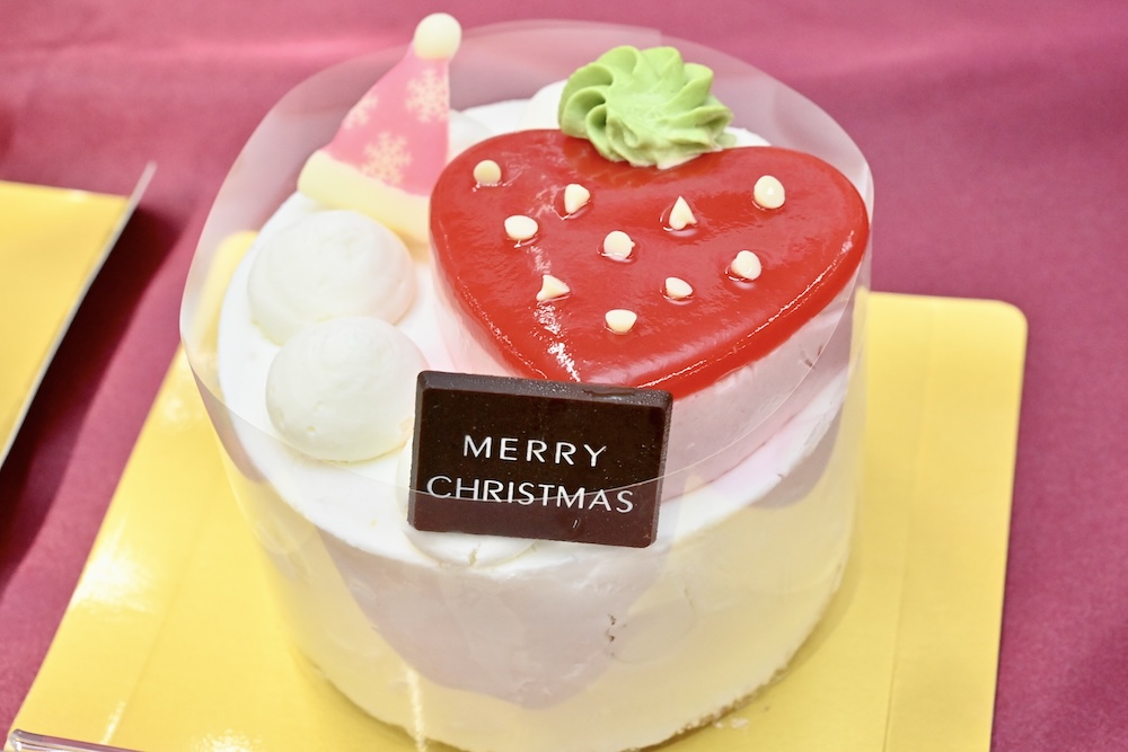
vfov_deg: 22.6
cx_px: 564
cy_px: 376
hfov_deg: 33.4
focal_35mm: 60
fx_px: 1880
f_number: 11
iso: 6400
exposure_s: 1/160
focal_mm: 60
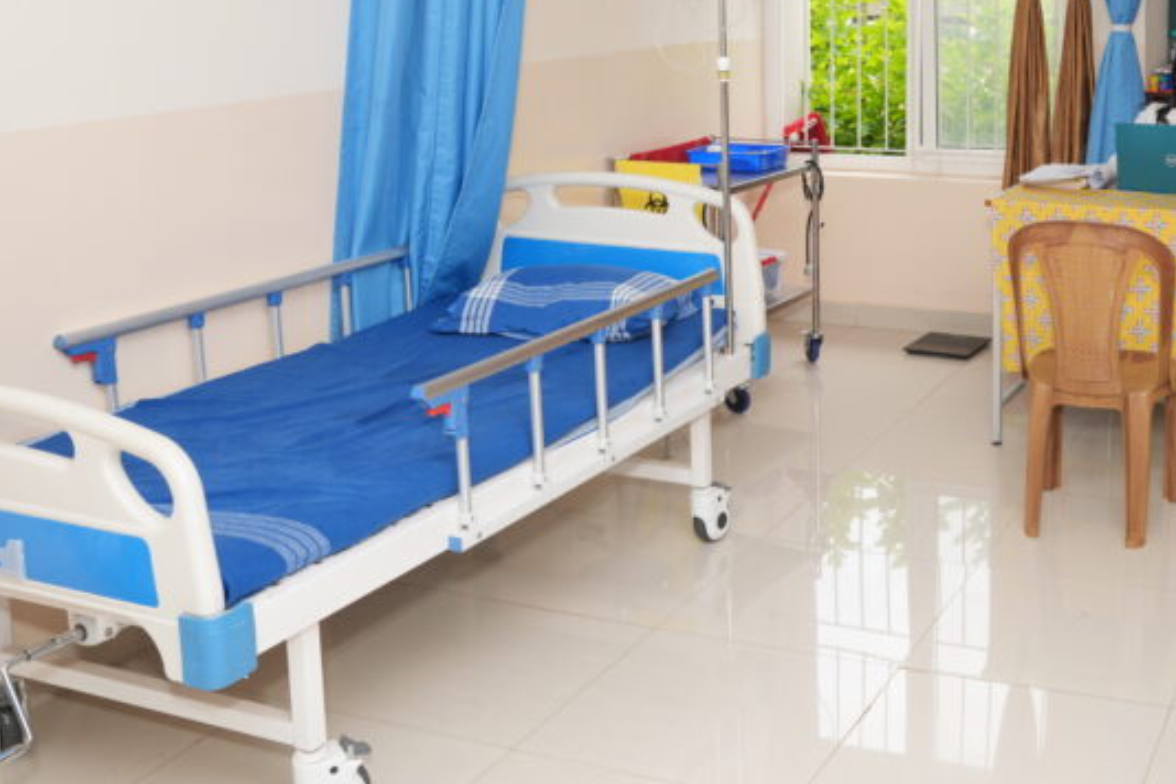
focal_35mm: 46
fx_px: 1503
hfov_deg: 41.0
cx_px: 932
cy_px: 144
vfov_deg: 28.5
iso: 320
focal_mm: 24
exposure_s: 1/200
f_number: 5.6
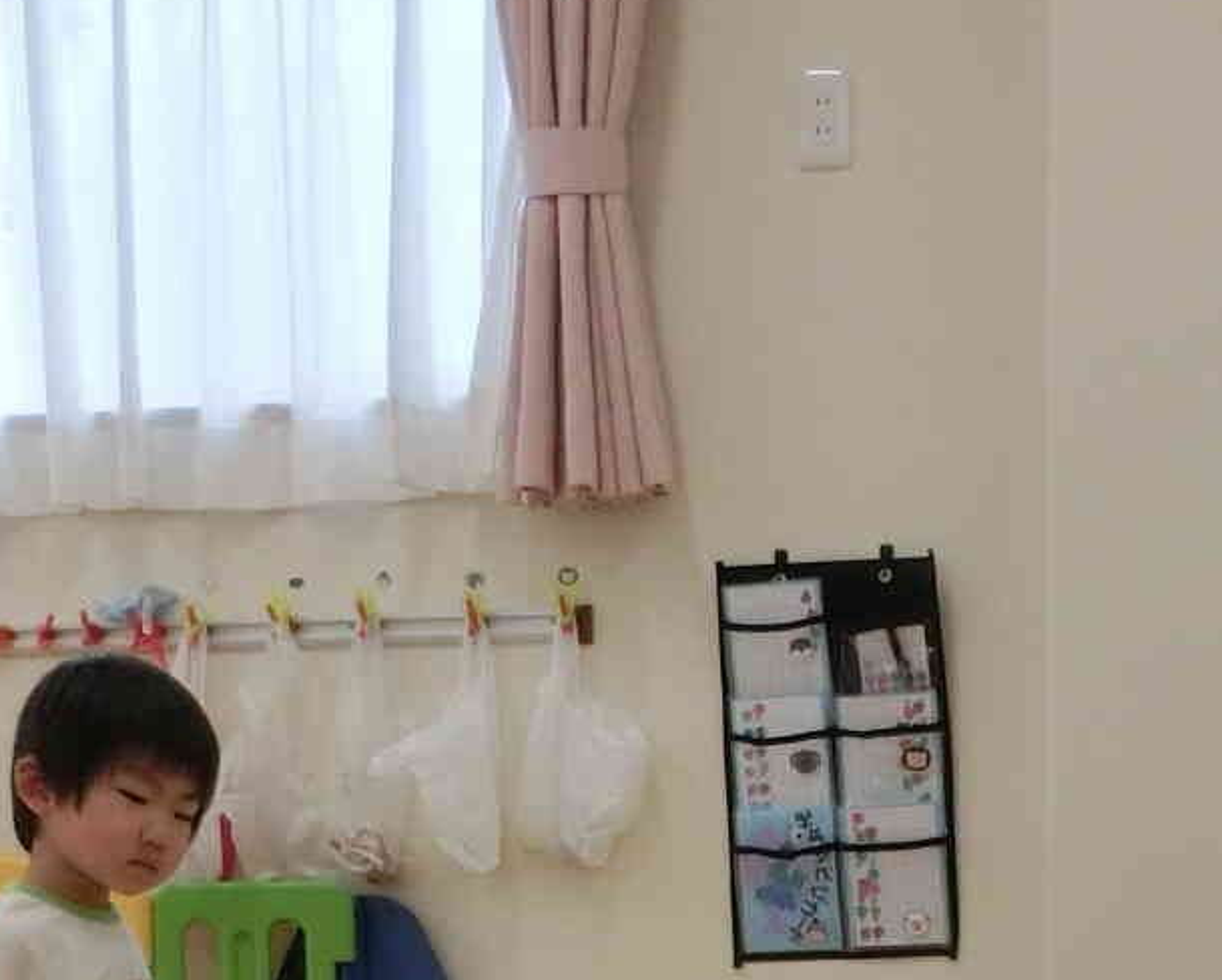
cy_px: 1384
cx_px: 881
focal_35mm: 82
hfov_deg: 23.1
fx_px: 2968
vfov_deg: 17.2
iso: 200
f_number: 3.5
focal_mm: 4.5
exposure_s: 1/125
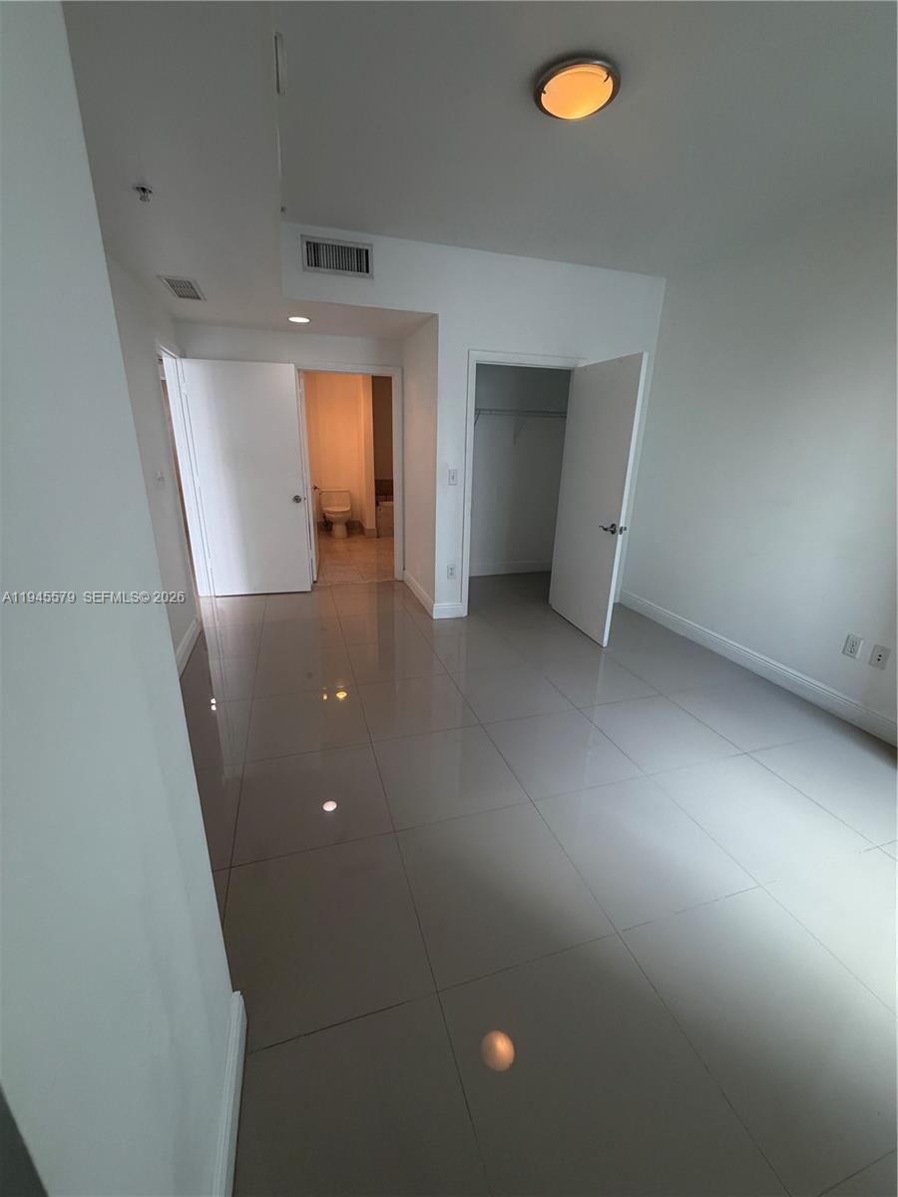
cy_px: 598
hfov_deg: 85.7
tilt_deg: -16.9
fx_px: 484
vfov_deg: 102.1
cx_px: 449
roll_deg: -0.5
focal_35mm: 14
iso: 200
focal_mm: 2.22
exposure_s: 1/120
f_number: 2.2
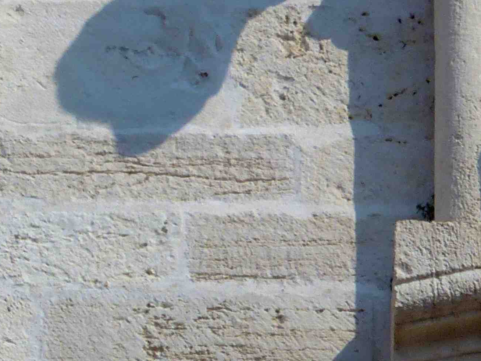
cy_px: -102
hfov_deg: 1.4
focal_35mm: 1440
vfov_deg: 1.0
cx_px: 625
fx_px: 20009
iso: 100
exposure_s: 1/1600
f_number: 5
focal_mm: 77
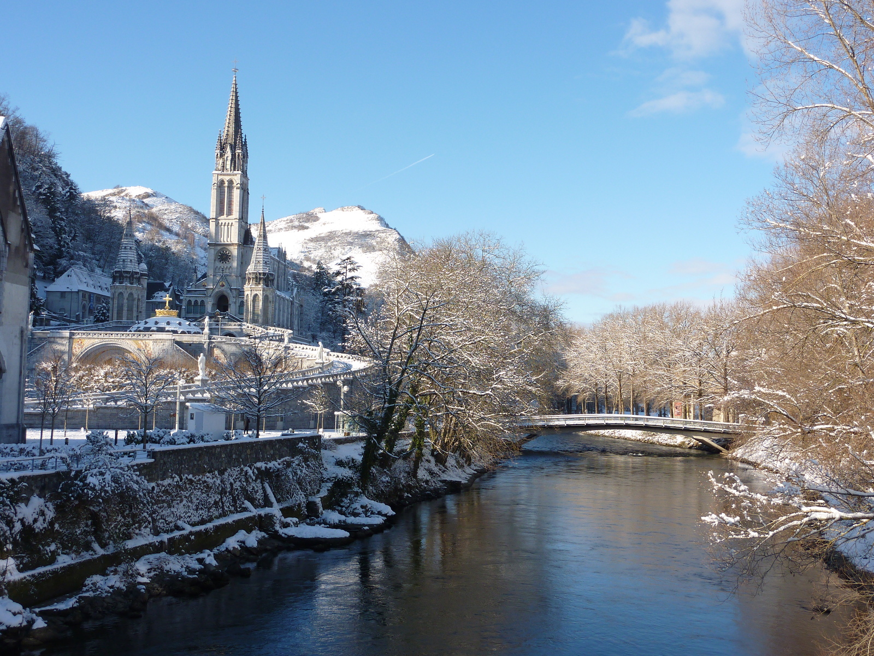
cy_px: 328
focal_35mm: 40
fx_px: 1010
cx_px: 437
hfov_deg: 46.8
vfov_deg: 36.0
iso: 80
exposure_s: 1/400
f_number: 4
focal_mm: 6.5
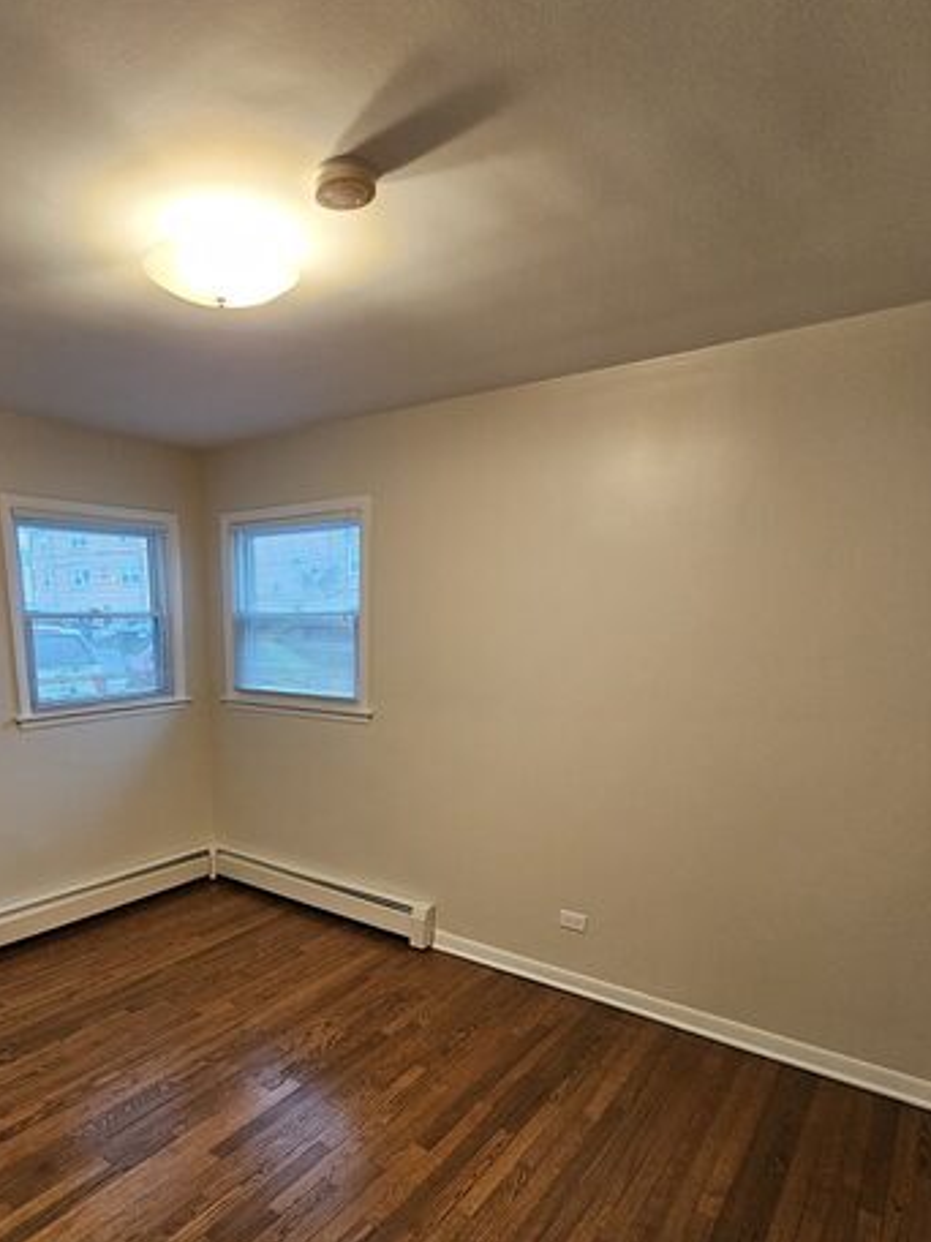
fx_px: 681
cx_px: 305
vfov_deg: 82.5
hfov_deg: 66.7
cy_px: 802
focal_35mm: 19
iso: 320
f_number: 2.2
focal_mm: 2.2
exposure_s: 1/30
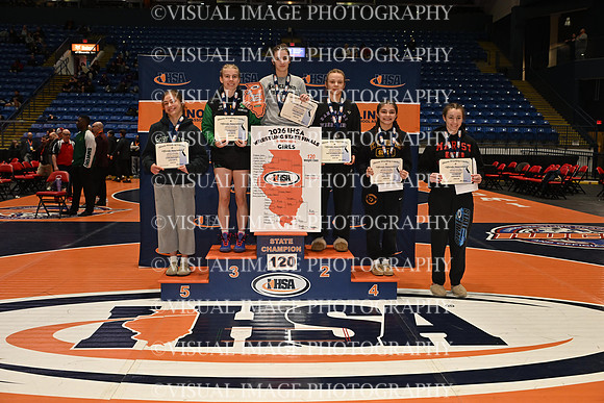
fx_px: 587
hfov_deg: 54.4
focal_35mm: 35
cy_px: 202
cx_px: 302
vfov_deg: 37.9
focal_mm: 35
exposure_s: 1/160
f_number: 5.6
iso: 800
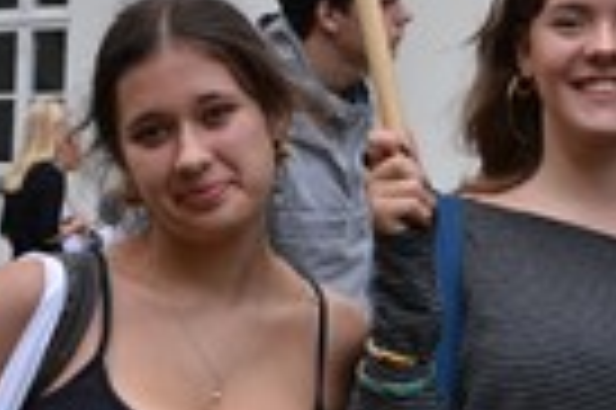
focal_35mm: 137
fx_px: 2338
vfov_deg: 9.9
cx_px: 553
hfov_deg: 14.8
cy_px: 11
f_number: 5.6
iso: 160
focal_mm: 25
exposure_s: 1/125
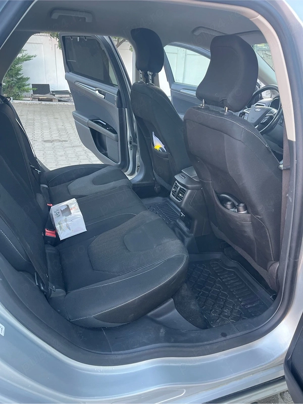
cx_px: 152
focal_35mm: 26
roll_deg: -2.7
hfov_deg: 53.1
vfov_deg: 67.3
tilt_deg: -23.6
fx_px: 303
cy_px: 202
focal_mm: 5.1
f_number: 1.6
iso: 125
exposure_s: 1/121
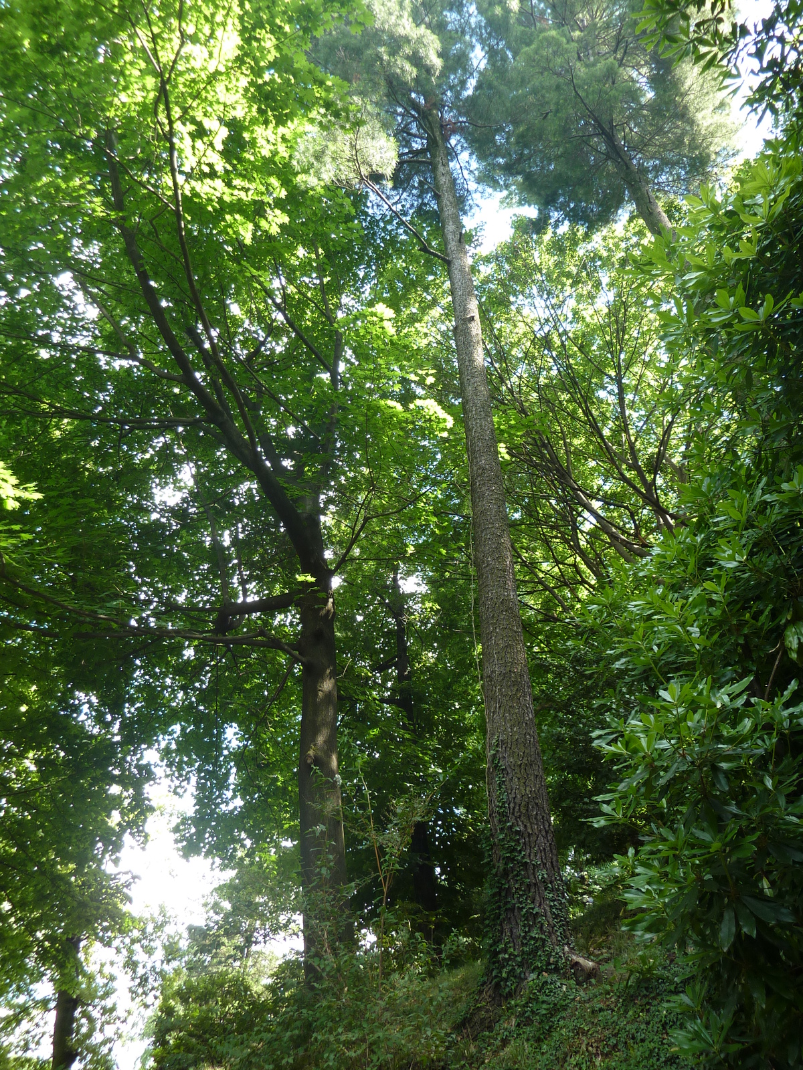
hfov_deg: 54.9
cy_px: 535
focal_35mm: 25
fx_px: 773
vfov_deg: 69.4
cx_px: 402
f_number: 3.3
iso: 80
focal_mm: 4.1
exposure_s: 1/50
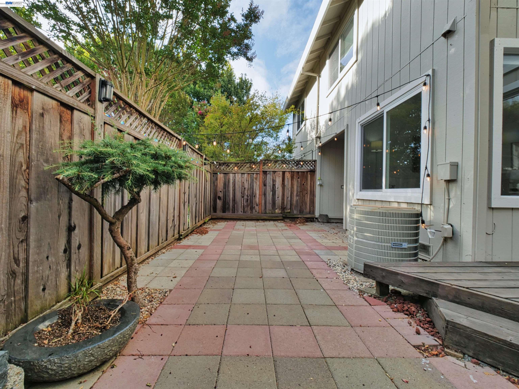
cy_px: 194
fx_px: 210
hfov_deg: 102.1
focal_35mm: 14
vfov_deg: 85.7
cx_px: 260
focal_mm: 7
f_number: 9
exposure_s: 1/80
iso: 160
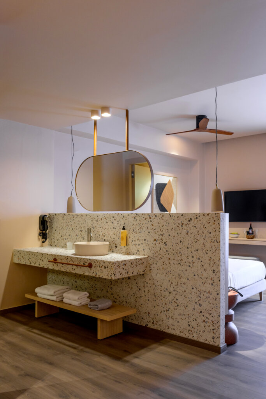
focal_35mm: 30
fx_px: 338
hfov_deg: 43.0
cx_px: 133
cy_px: 200
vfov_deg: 61.1
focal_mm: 30.5
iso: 2000
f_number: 5.6
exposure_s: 1/60
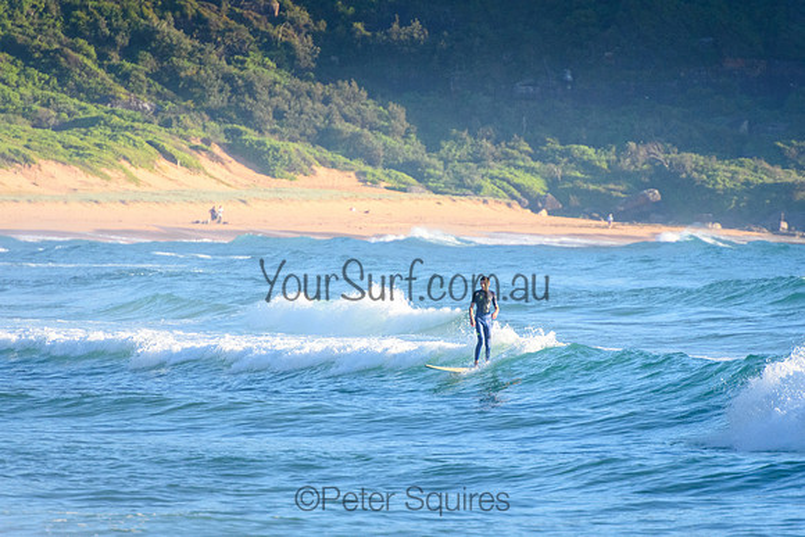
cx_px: 402
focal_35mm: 600
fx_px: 13419
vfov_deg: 2.3
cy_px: 268
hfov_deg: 3.4
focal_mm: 400
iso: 1000
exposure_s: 1/2500
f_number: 5.6
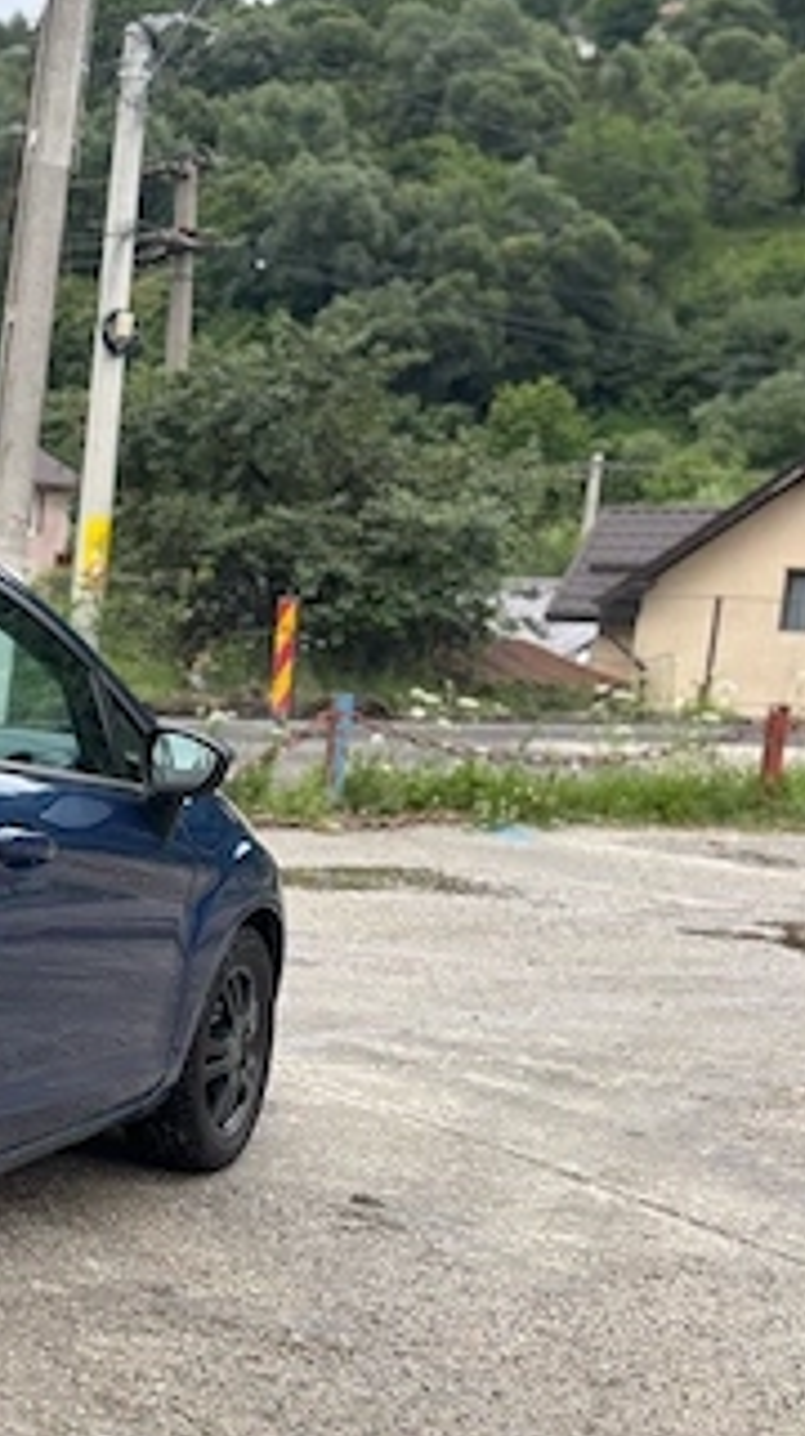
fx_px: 2016
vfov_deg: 39.0
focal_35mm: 53
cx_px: -523
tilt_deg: -9.5
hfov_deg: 18.8
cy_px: 895
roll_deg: -2.2
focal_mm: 5.96
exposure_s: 1/662
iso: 50
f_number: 1.6
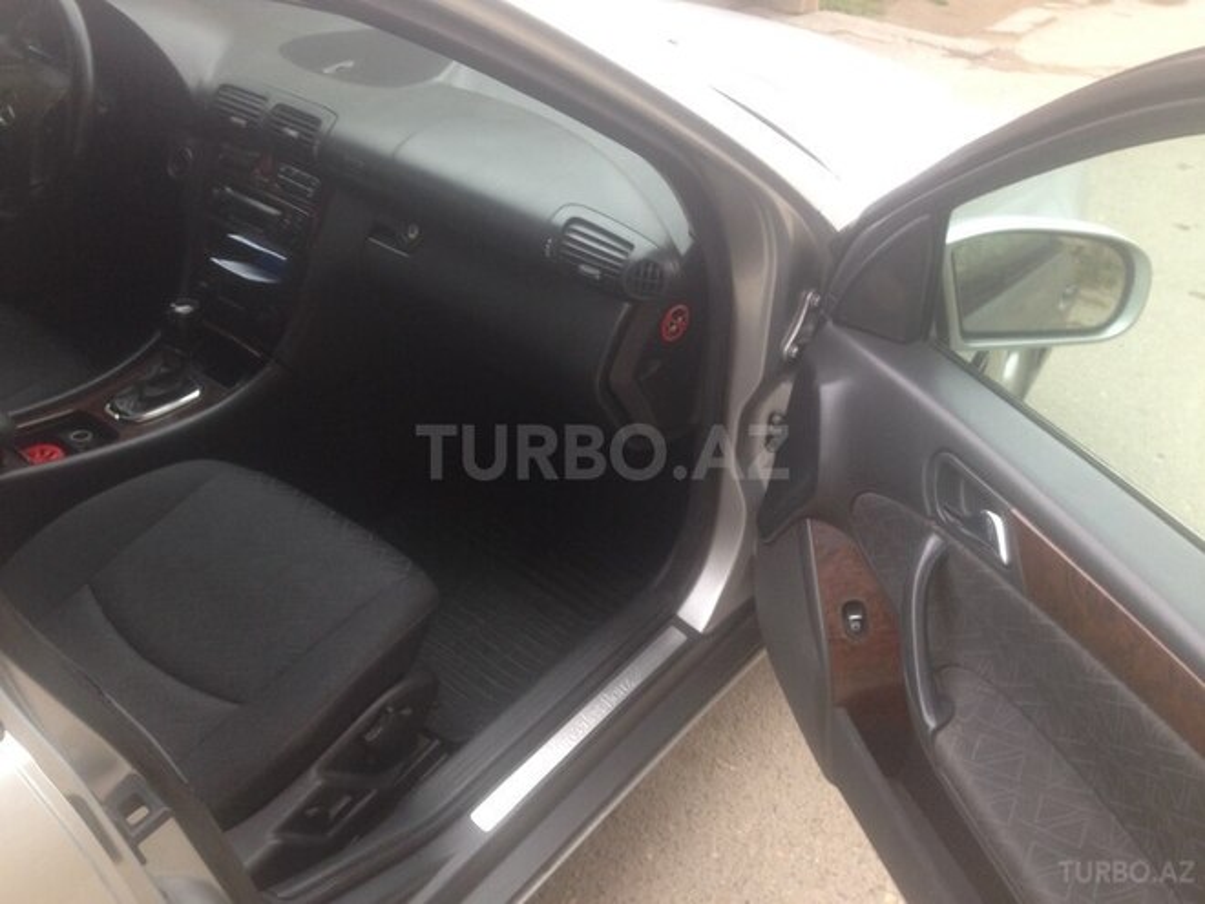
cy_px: 452
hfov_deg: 55.4
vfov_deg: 42.9
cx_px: 602
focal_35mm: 33
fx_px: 1149
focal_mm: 4.12
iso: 64
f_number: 2.4
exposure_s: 1/120
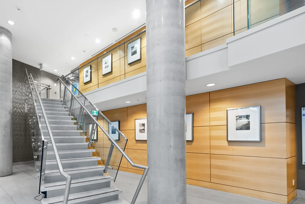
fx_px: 158
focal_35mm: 19
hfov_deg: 86.1
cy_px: 137
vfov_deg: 63.7
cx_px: 114
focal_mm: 9
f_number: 9
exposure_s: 2
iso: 250
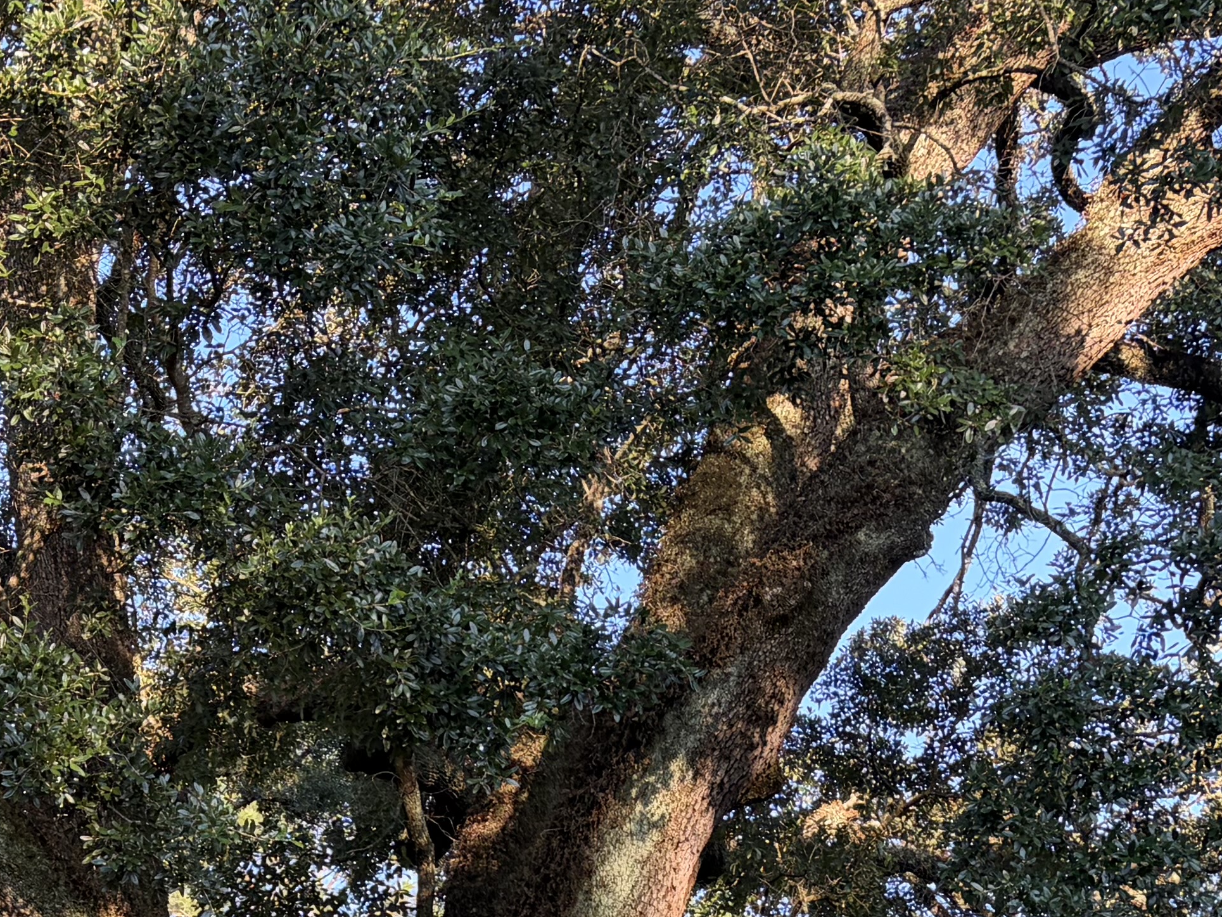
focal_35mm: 77
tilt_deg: +10.4
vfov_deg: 17.7
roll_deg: -0.3
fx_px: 2718
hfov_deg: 24.6
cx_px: 108
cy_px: 1252
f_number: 1.6
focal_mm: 5.96
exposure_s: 1/193
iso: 64
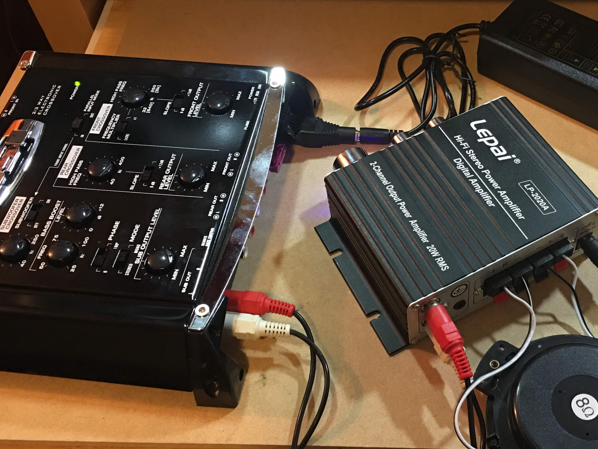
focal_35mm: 43
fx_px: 743
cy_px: 224
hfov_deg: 43.2
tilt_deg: -52.8
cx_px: 402
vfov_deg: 33.6
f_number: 2.2
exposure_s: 1/15
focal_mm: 4.15
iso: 100
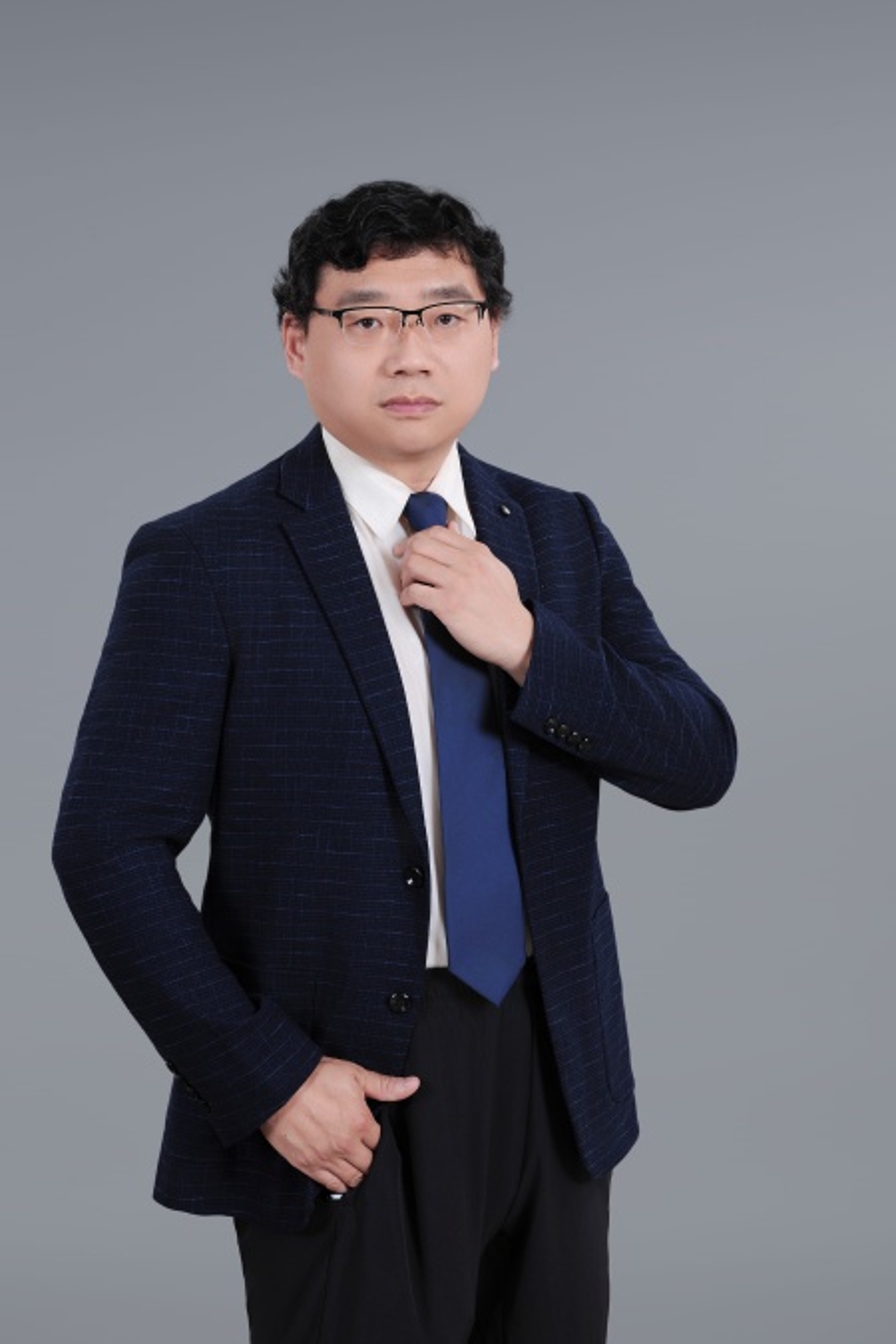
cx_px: 448
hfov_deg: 16.1
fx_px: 3173
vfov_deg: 23.9
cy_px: 672
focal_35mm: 85
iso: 100
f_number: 9
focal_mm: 85
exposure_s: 1/125
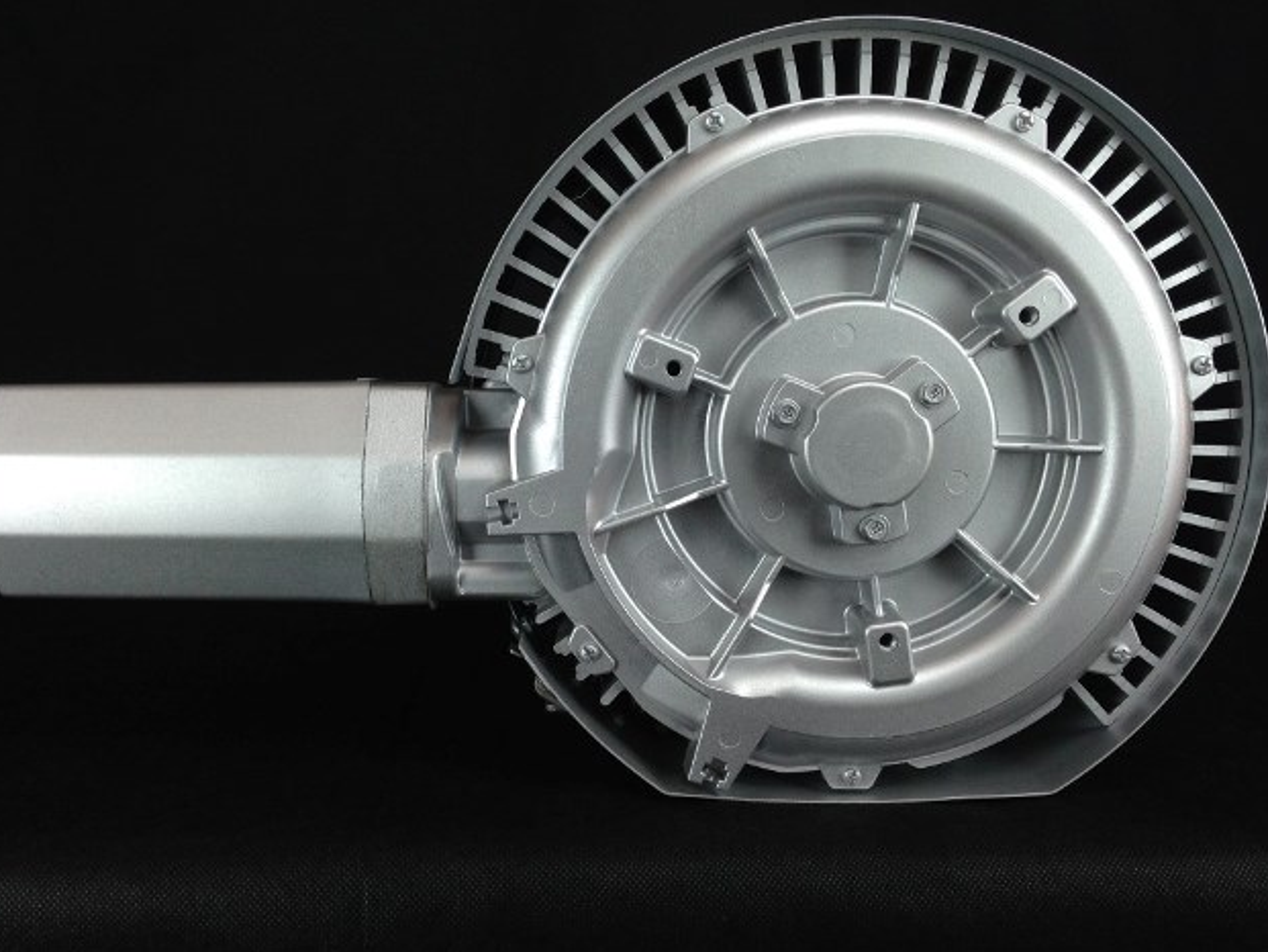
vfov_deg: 41.8
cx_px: 625
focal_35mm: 34
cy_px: 470
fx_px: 1246
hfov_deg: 53.9
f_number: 2.4
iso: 80
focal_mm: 4.12
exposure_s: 1/120
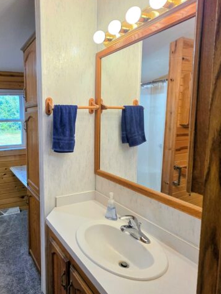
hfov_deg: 57.0
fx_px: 187
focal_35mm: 22
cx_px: 47
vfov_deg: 76.3
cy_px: 141
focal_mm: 2.2
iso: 100
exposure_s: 1/120
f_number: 1.9
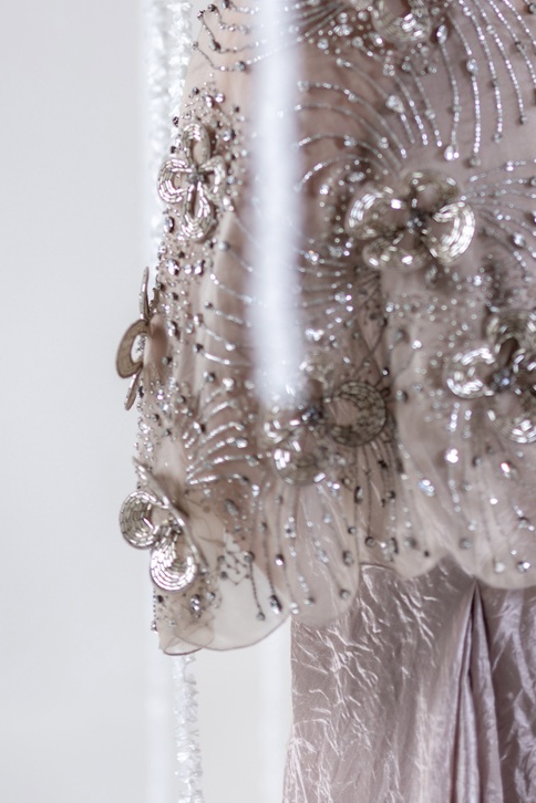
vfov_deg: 16.3
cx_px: 518
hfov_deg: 11.0
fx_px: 2769
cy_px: 93
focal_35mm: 124
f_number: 1.2
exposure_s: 1/320
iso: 160
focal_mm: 50
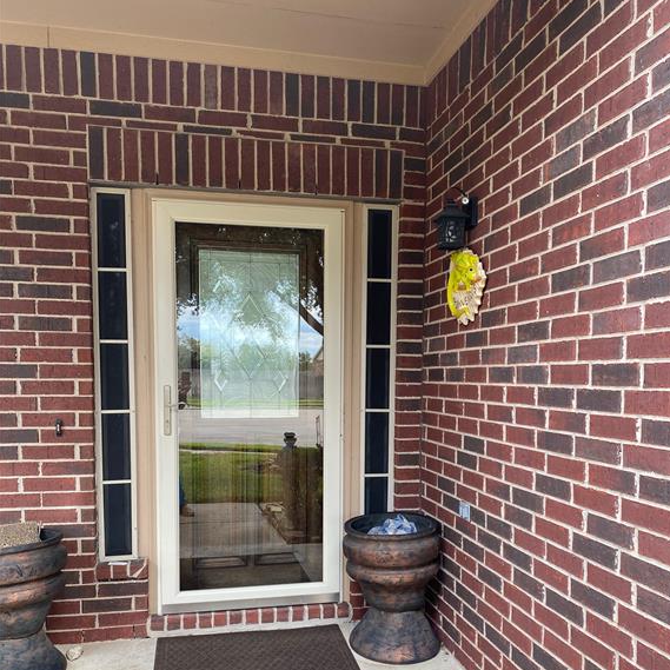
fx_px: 679
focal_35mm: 31
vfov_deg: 51.8
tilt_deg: -3.8
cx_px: 338
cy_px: 433
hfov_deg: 52.5
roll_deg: +0.2
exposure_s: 1/122
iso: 50
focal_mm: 4.25
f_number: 1.8
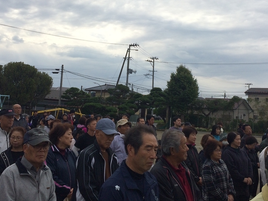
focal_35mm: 48
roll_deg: -2.8
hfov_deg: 39.6
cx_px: 136
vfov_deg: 30.0
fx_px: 372
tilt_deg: +5.4
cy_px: 64
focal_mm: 4.15
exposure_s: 1/3165
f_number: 2.2
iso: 32
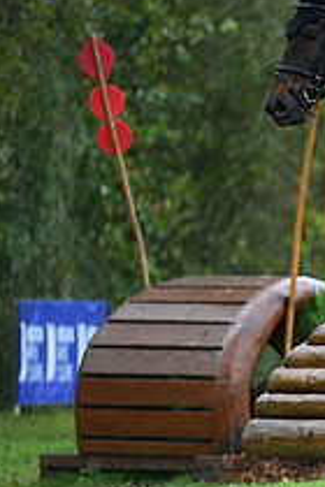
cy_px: 244
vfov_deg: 2.4
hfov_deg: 1.6
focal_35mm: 854
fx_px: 11564
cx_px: 618
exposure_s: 1/1250
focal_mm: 310
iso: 720
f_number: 4.5
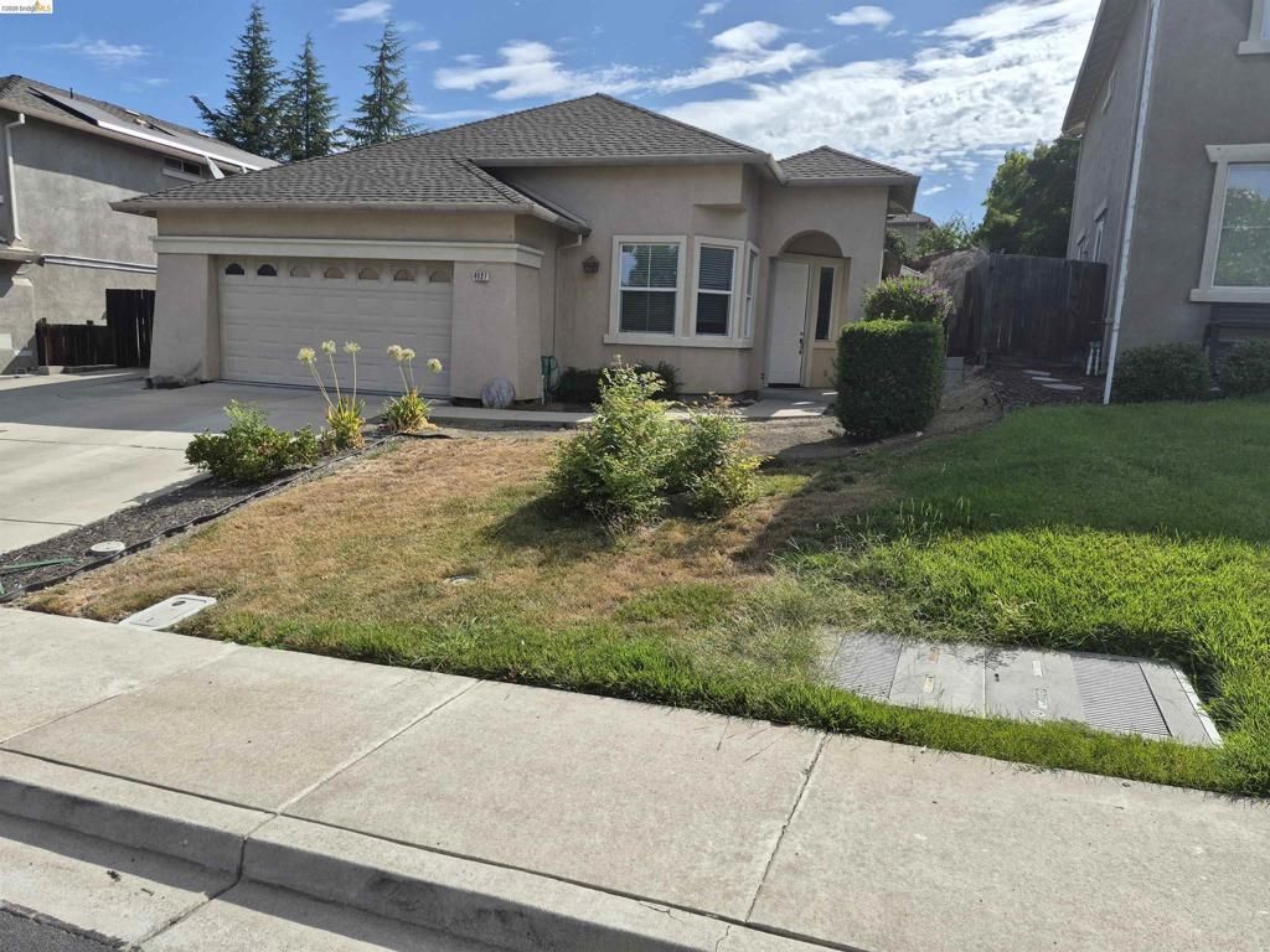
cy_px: 476
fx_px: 844
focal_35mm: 23
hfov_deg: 73.9
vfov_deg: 58.9
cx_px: 635
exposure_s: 1/7696
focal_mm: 5.4
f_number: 1.8
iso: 64
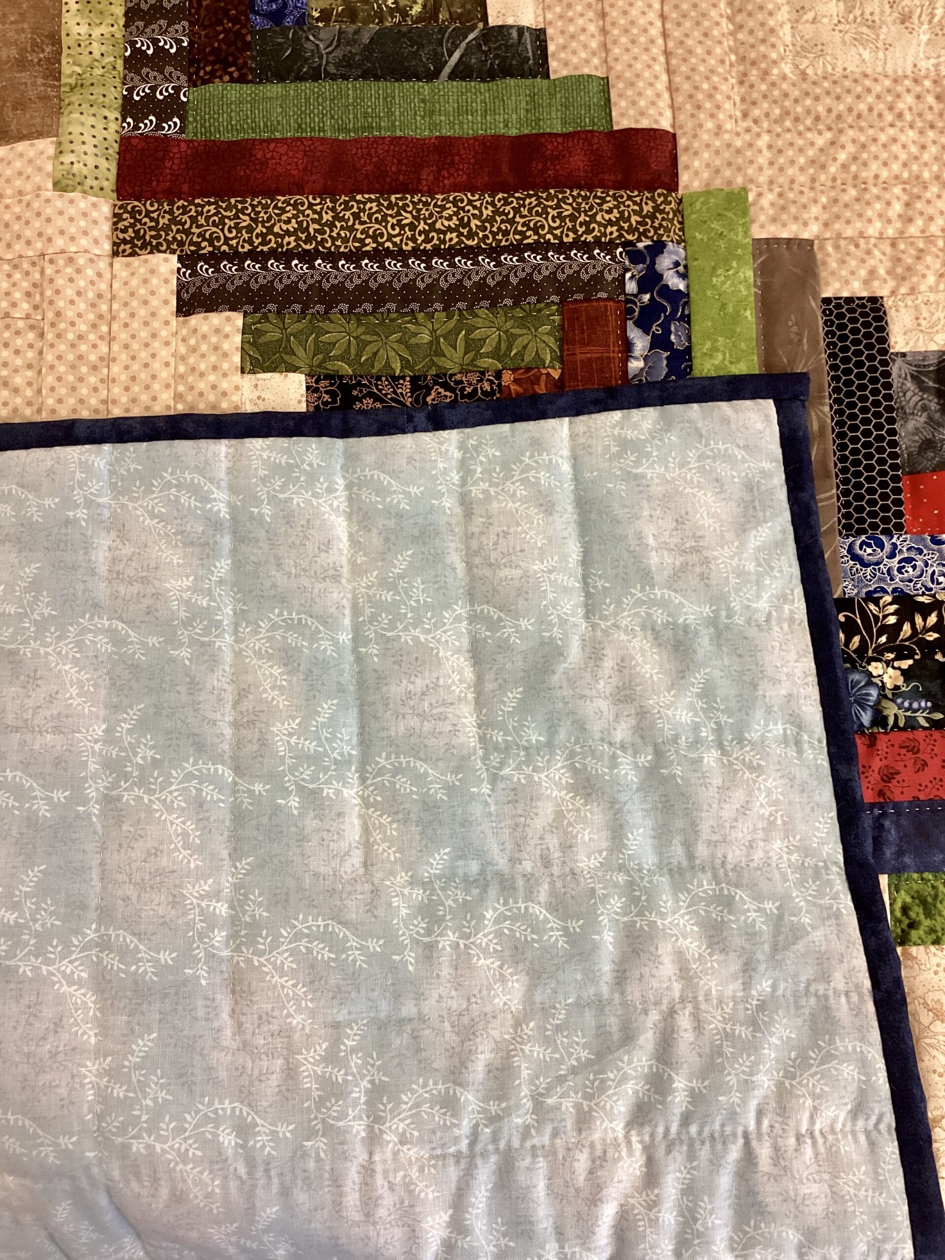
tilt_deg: -79.0
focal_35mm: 31
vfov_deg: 58.4
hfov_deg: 45.4
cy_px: 630
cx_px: 472
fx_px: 1128
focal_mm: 3.3
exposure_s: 1/50
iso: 100
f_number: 2.4
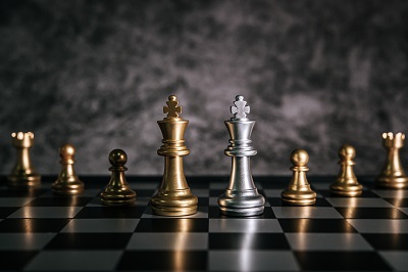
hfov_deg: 33.4
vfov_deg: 22.6
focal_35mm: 60
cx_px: 204
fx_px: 679
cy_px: 136
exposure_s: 1/160
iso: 800
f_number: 8
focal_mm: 60
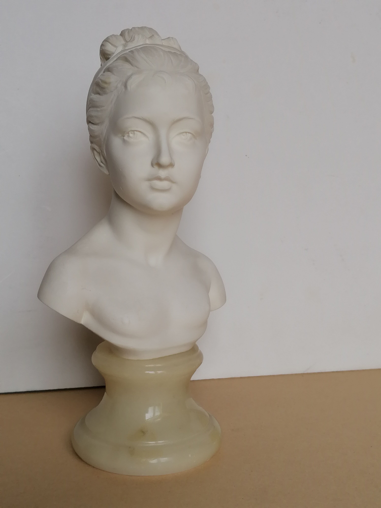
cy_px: 254
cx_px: 190
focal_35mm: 51
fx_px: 748
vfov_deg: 37.5
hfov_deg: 28.6
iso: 50
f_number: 1.8
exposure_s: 1/392
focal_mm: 4.75
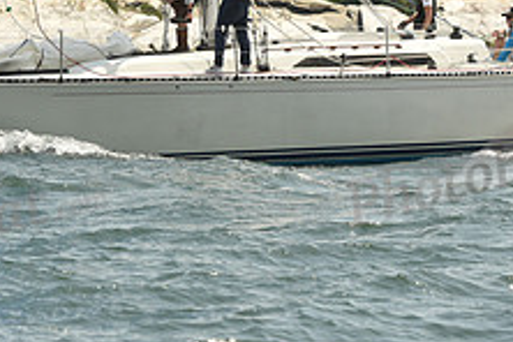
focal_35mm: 379
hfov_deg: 5.4
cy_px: 80
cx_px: 229
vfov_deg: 3.6
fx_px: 5400
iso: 400
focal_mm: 145
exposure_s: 1/1600
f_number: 9
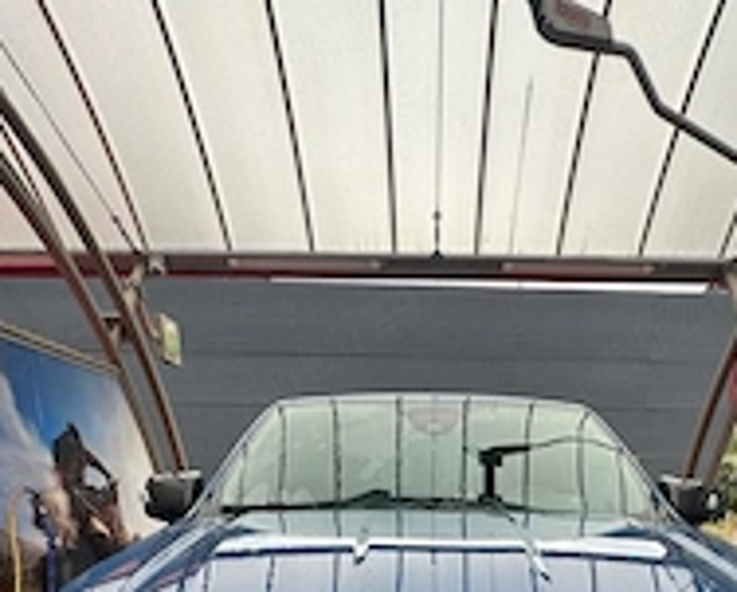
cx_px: 439
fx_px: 634
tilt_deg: -16.9
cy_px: 686
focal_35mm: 29
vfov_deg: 38.8
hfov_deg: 59.9
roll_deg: +0.0
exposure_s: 1/375
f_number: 2.2
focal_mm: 2.22
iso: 40
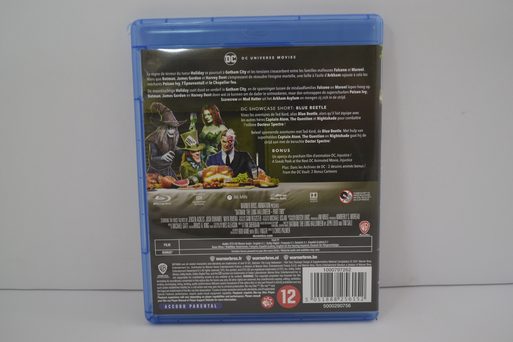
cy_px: 171
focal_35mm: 33
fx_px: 470
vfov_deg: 40.0
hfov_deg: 57.2
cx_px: 256
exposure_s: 1/15
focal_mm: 22
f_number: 3.8
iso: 450
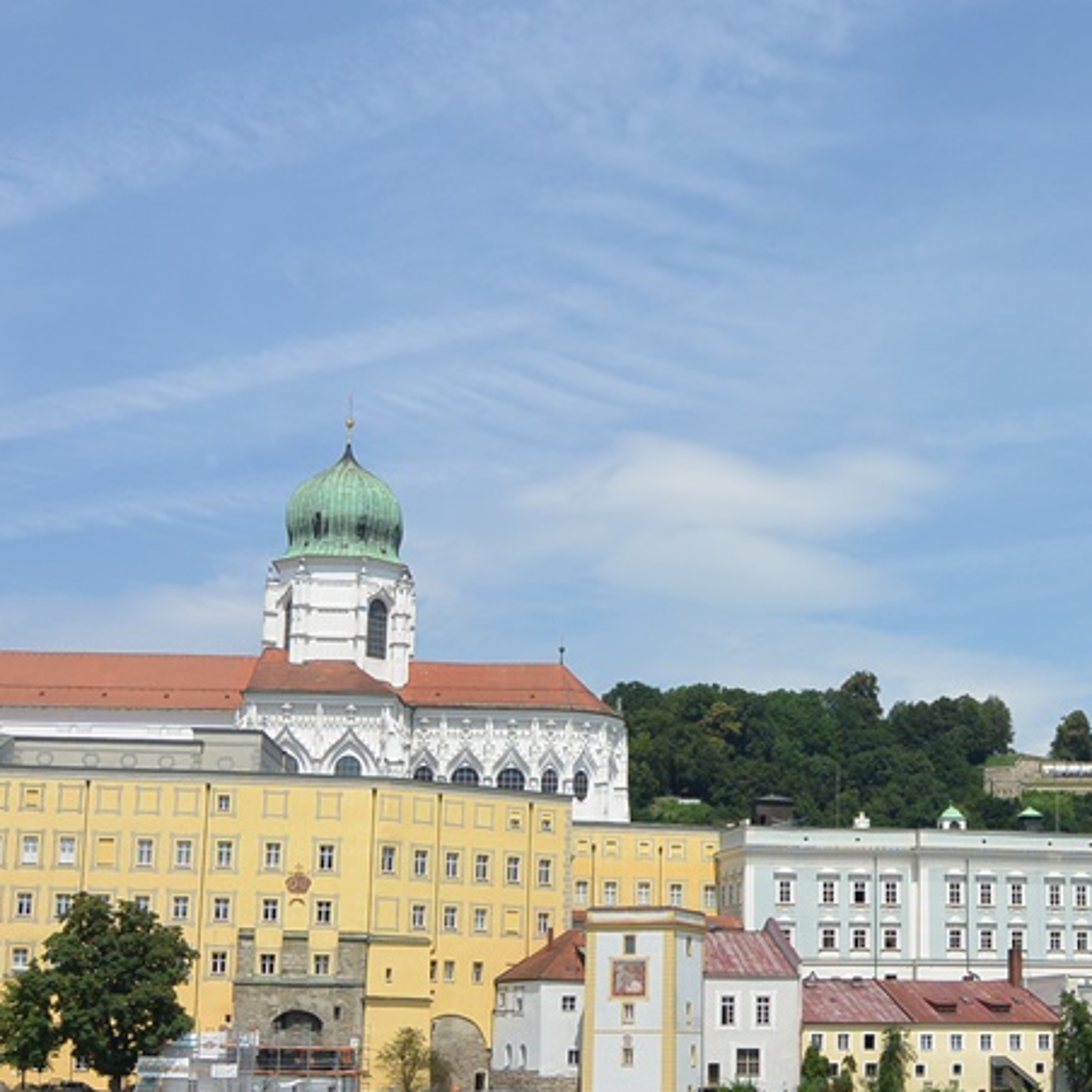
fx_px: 2106
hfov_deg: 28.3
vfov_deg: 29.1
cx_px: 911
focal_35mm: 59
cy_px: 567
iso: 100
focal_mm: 11
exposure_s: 1/1600
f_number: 4
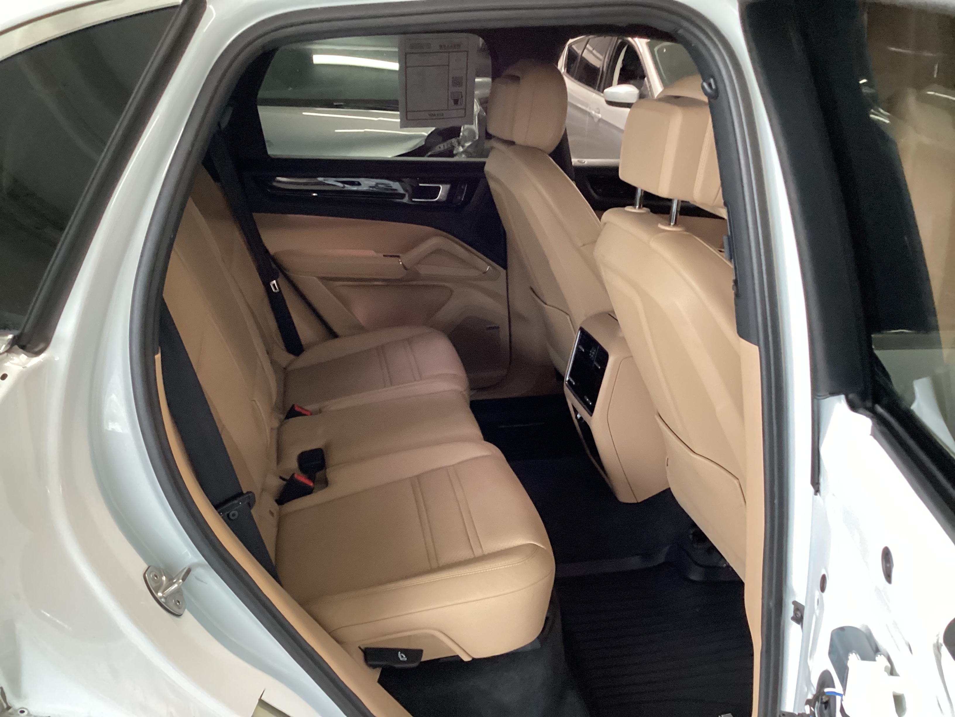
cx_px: 478
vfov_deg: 45.4
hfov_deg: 58.4
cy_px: 358
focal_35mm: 31
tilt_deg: -23.0
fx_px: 855
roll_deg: +0.4
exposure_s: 1/60
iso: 320
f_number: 2.4
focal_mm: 3.3
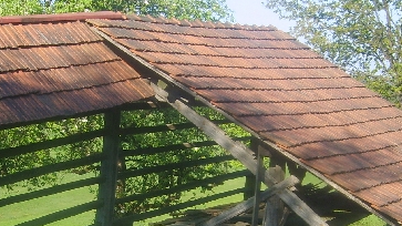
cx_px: 141
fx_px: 895
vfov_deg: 14.2
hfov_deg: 25.2
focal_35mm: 84
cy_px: 220
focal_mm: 5.8
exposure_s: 1/350
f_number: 2.8
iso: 50
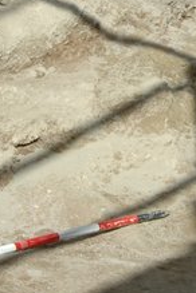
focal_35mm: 164
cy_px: 71
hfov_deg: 8.3
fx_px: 1339
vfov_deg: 12.5
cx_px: 191
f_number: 10
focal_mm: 24
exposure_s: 1/400
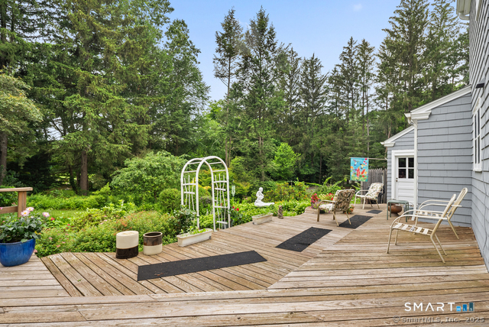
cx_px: 244
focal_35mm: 17
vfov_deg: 70.6
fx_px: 231
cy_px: 164
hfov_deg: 93.2
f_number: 7.1
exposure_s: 1/30
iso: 320
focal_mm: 17
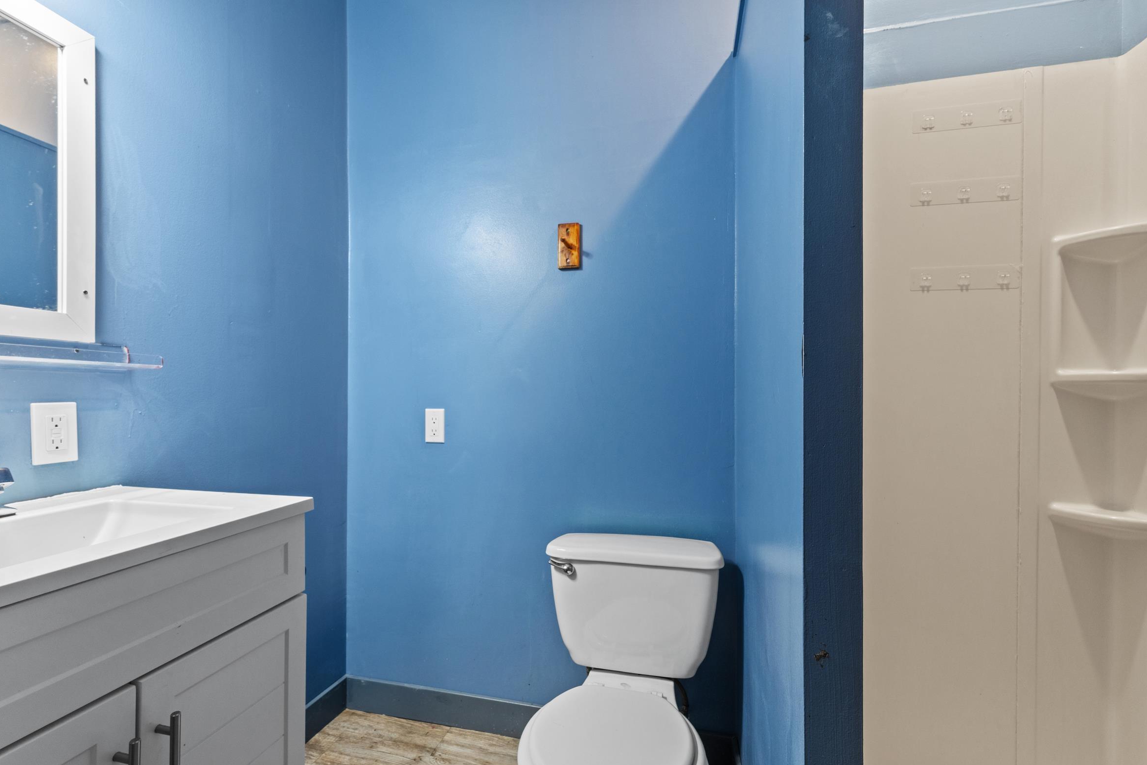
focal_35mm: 16
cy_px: 392
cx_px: 554
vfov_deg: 73.7
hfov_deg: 96.7
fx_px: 510
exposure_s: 1/1.67
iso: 400
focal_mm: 10
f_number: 7.1
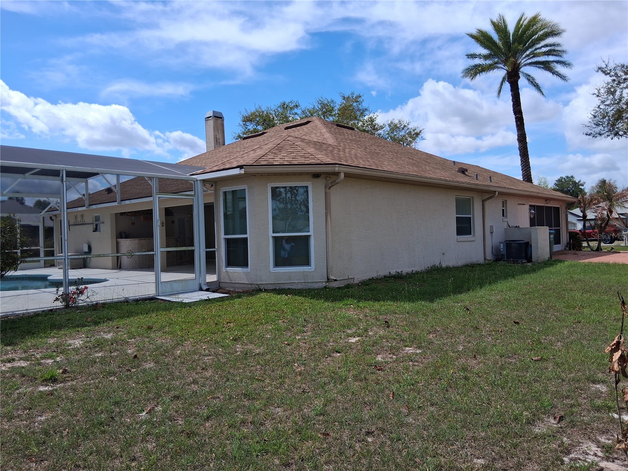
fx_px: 472
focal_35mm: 26
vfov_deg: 53.1
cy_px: 236
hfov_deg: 67.3
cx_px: 314
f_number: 1.8
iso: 25
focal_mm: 3.98
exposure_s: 1/836
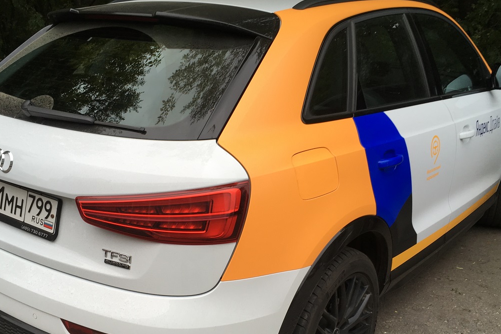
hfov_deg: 48.4
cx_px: 238
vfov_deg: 33.2
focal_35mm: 40
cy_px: 216
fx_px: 557
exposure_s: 1/100
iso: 25
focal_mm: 4.15
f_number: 2.2
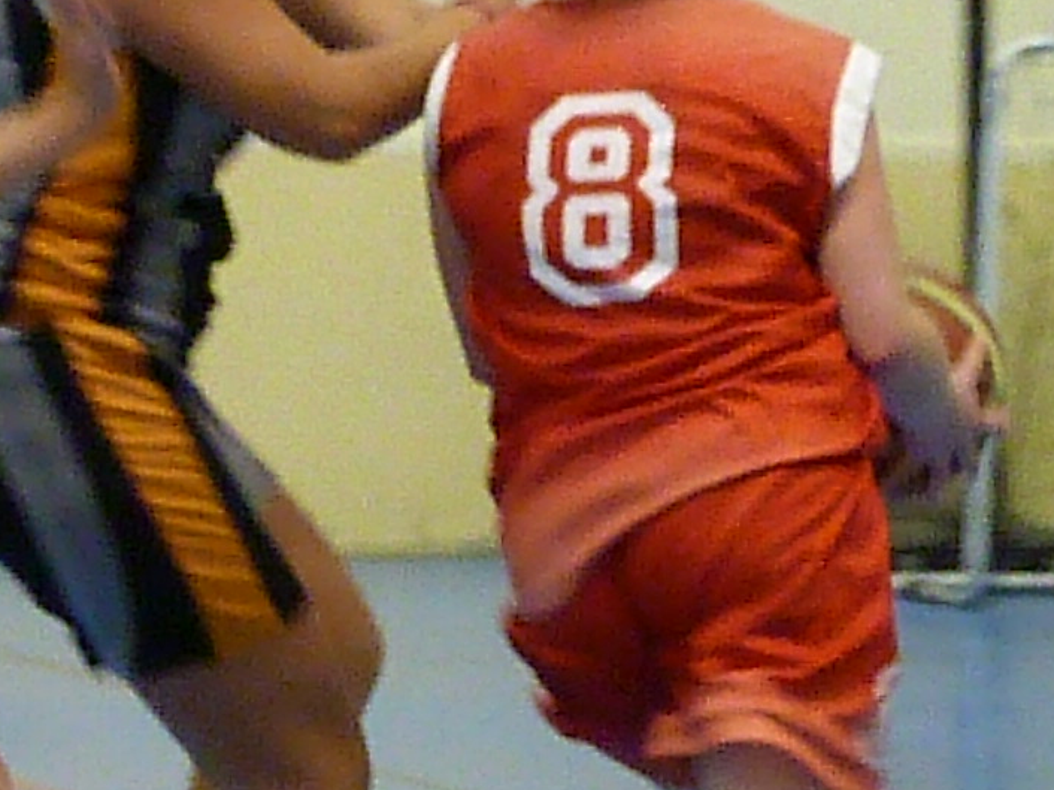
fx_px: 7244
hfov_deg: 8.3
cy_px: 224
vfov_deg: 6.2
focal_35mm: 238
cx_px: -61
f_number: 3.4
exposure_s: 1/60
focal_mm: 14.8
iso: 1600
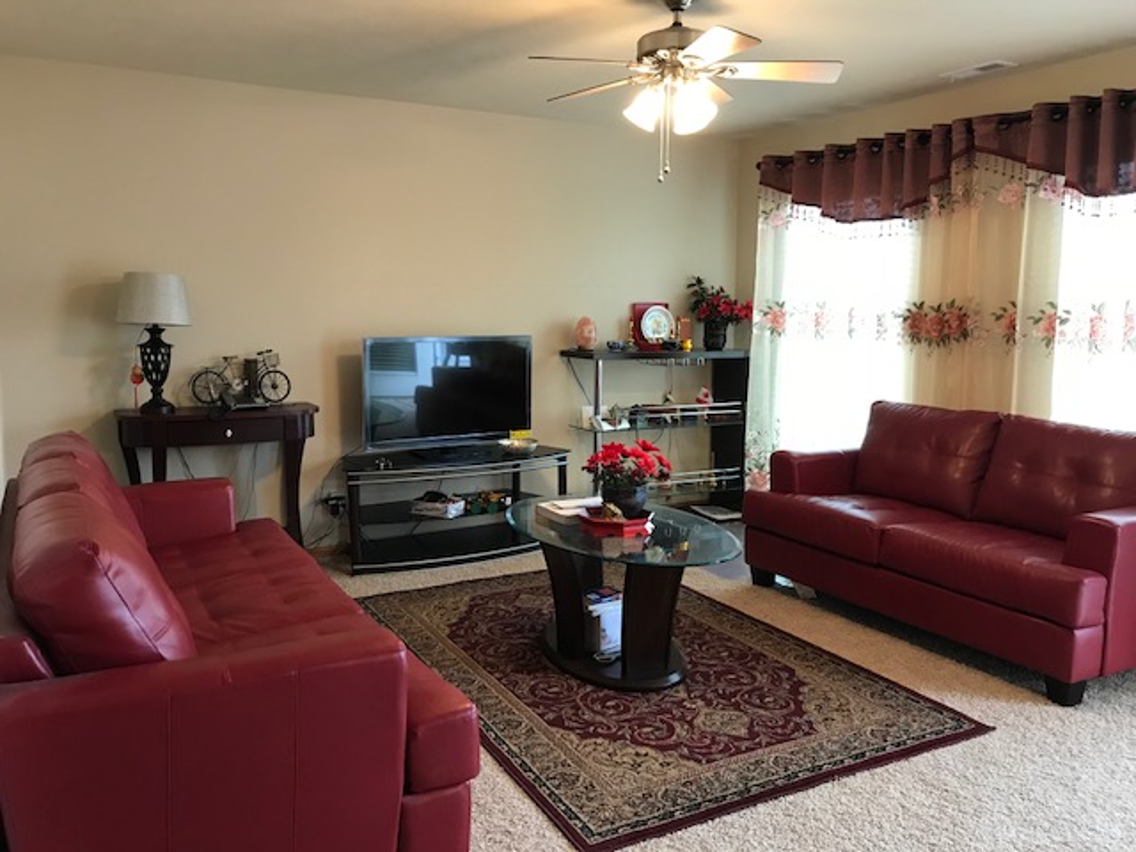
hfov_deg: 63.4
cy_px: 426
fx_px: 919
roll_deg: +0.4
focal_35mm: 28
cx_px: 568
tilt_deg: -7.1
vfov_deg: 49.7
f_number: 1.8
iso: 50
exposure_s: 1/15
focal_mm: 3.99
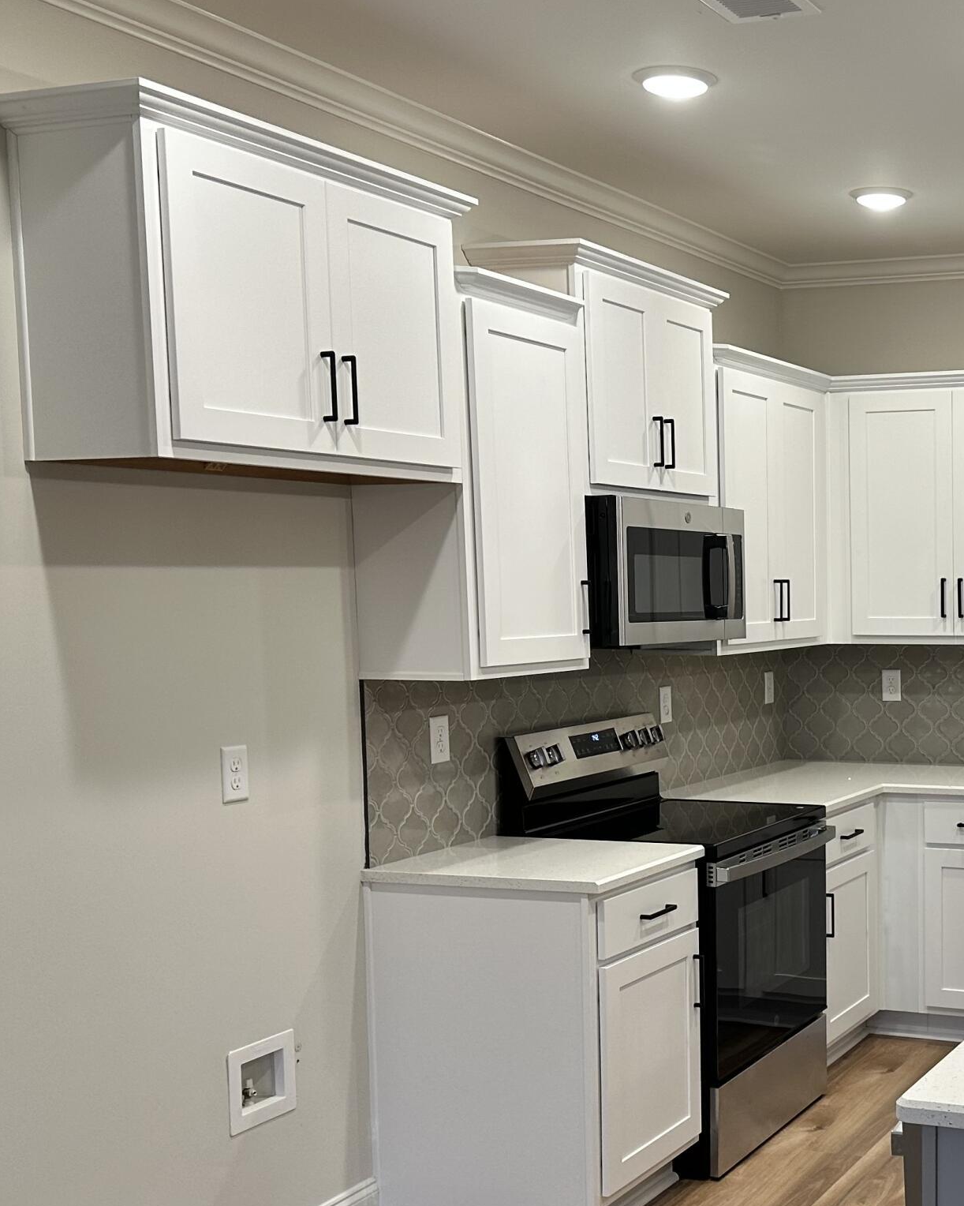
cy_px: 721
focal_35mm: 46
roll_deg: -0.2
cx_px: 949
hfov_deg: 30.6
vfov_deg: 40.2
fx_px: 1641
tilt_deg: -4.6
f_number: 1.78
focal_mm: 6.86
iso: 100
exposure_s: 1/120
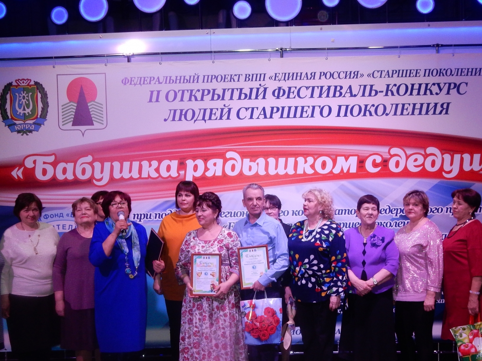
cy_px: 255
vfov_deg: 27.8
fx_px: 724
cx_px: 259
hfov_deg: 36.8
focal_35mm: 52
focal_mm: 6.4
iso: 280
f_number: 4
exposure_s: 1/30
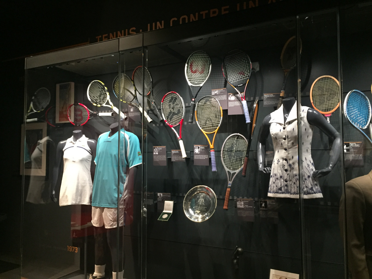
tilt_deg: +3.2
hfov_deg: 61.7
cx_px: 186
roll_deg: -0.2
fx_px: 312
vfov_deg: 48.2
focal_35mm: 29
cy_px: 140
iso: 250
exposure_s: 1/25
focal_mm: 4.15
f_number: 2.2
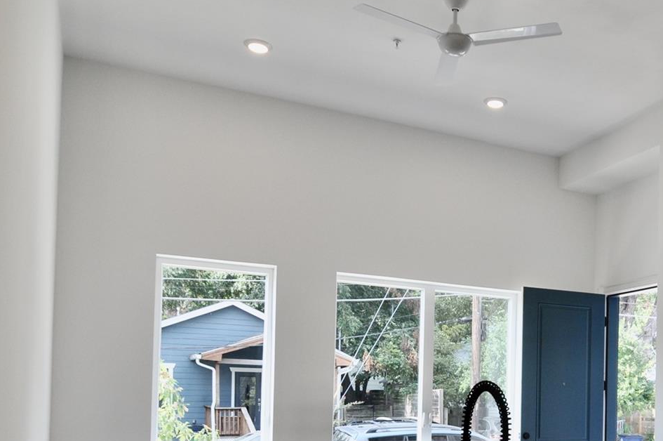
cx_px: 548
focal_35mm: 39
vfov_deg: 32.6
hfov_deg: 46.5
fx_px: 717
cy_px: 388
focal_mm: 12
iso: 220
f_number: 5.6
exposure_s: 1/125
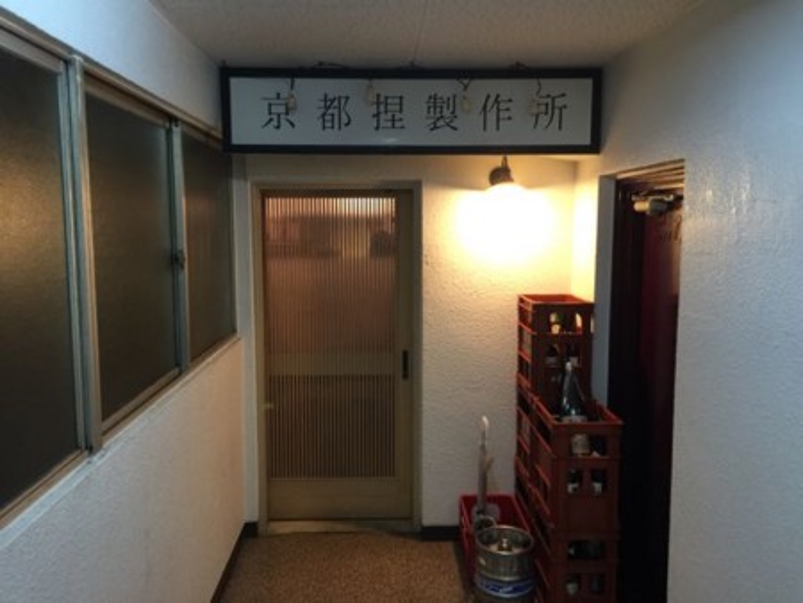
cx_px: 402
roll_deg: +0.7
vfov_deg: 48.3
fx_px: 673
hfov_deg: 61.6
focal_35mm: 29
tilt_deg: -5.9
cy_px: 302
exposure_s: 1/15
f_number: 2.2
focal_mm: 4.15
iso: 64
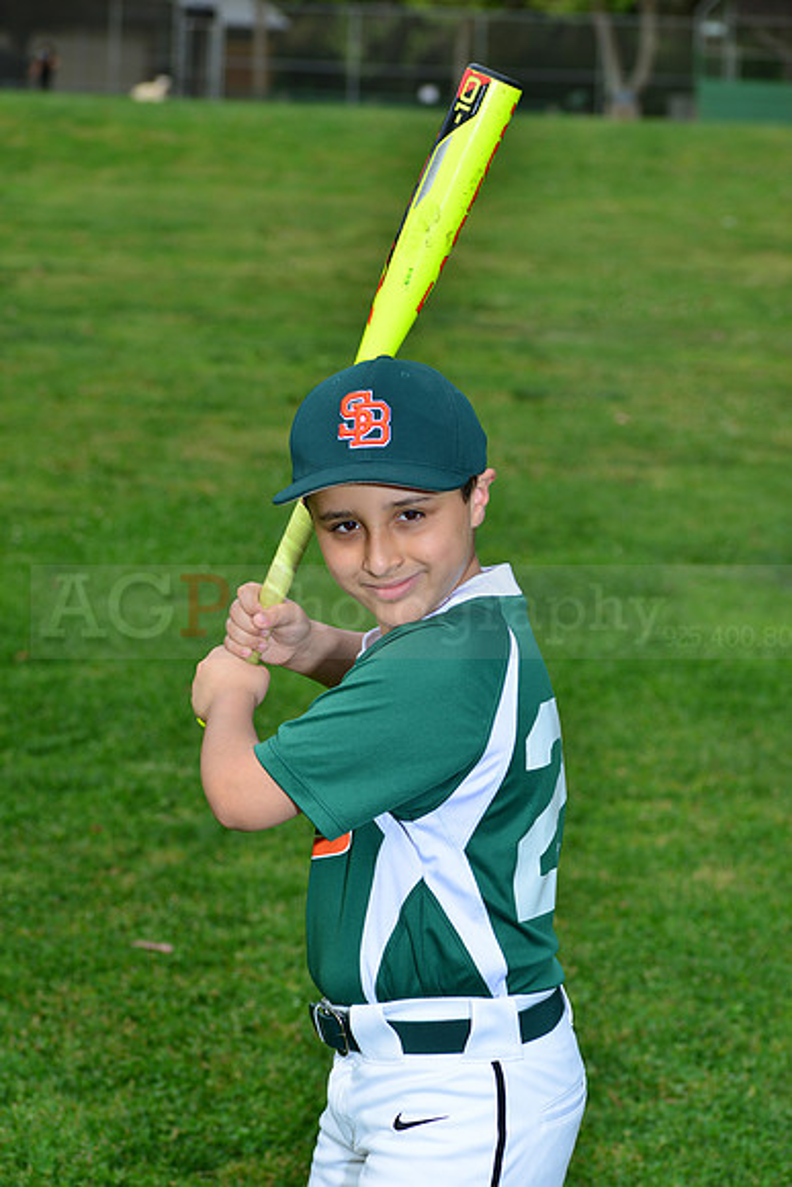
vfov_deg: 17.6
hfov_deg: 11.8
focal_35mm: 116
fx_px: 3825
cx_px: 396
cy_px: 594
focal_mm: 116
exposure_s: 1/200
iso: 200
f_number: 10
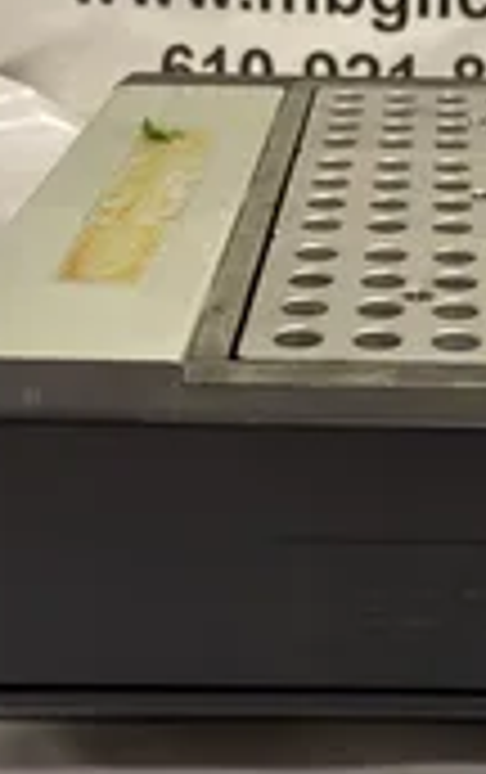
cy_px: 513
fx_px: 1352
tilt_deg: -30.1
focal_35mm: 64
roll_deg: -1.3
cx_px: 446
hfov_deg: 20.0
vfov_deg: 31.7
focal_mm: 4.2
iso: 320
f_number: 1.6
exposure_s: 1/60
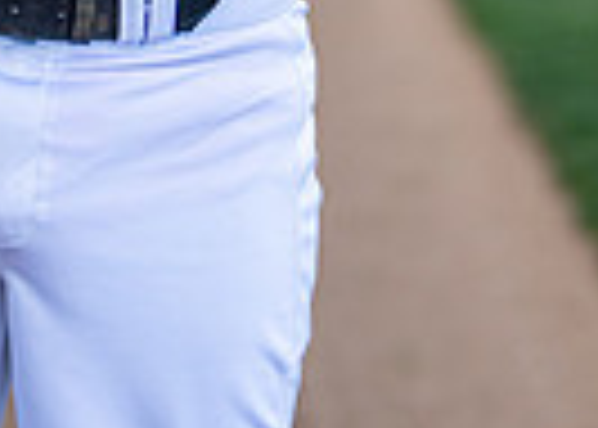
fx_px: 4144
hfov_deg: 8.2
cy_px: -536
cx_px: 96
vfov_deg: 5.7
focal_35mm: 244
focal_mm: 50
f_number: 1.2
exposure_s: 1/2000
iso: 125
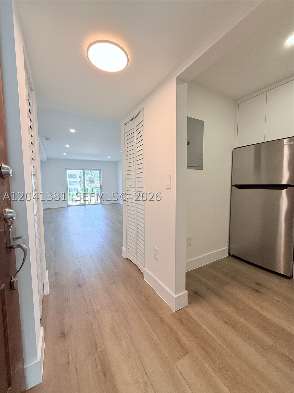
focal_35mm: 14
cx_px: 147
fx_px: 159
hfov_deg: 85.7
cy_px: 196
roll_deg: +0.3
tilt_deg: -4.7
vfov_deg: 102.1
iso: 160
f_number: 2.2
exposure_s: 1/120
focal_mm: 2.22
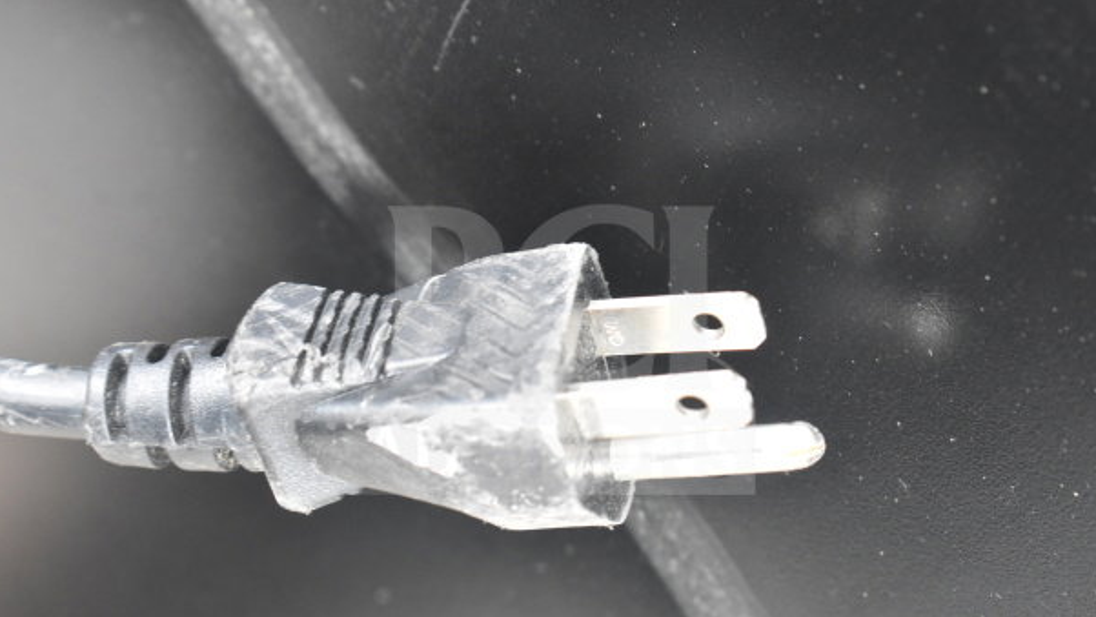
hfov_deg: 24.3
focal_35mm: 88
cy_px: 350
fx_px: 2544
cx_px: 550
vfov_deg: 13.8
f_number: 5.6
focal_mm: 55
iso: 3600
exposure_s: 1/100
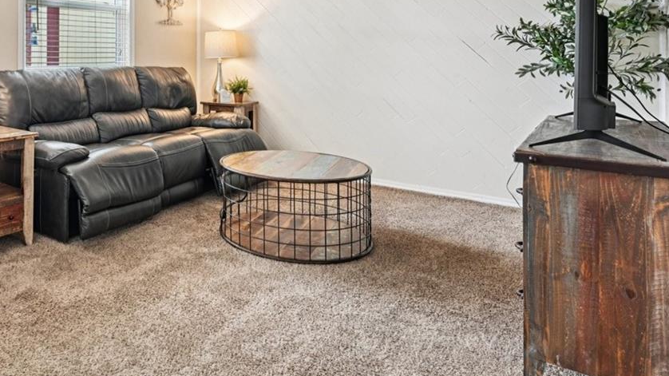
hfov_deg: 61.9
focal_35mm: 28
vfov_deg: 38.9
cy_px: 46
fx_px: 497
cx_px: 128
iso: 400
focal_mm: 14
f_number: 8
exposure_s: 1/13
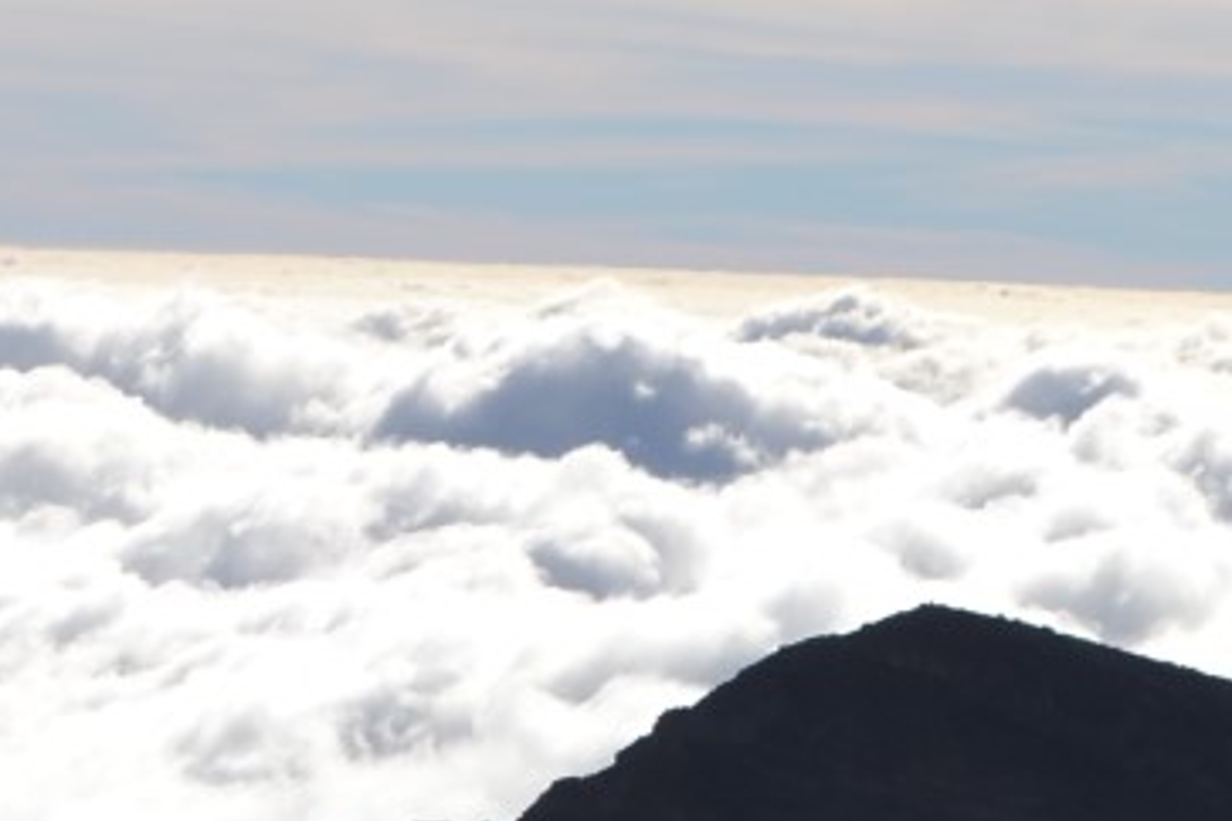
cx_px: -526
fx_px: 8015
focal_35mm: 234
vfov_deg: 5.8
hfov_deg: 8.6
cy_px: 892
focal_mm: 35
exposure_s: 1/500
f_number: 10
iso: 100
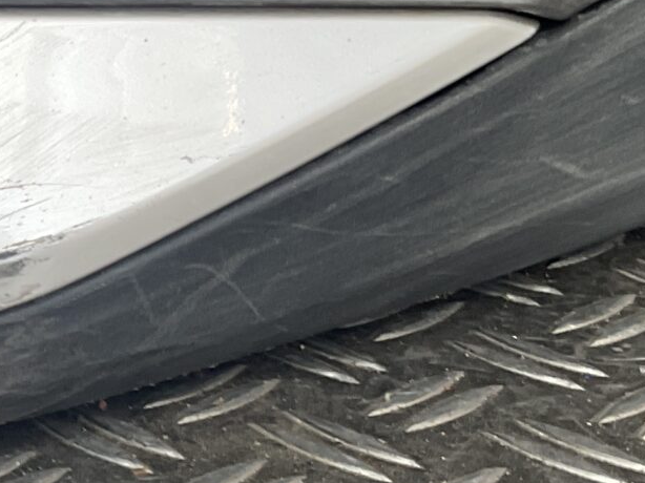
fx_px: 2254
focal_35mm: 121
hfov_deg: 15.3
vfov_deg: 12.2
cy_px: 190
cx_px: -258
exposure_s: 1/100
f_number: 1.8
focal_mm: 3
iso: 20
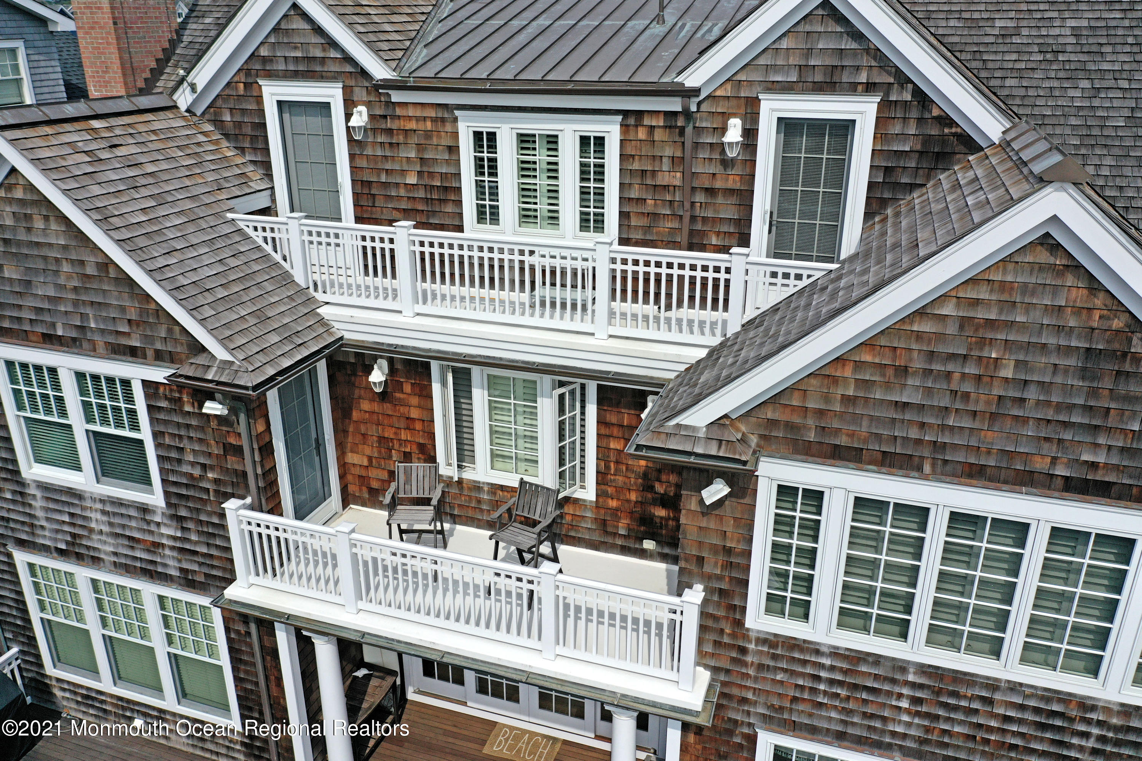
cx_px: 571
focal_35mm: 28
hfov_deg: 65.5
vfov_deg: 46.4
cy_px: 380
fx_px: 888
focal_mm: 10.3
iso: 100
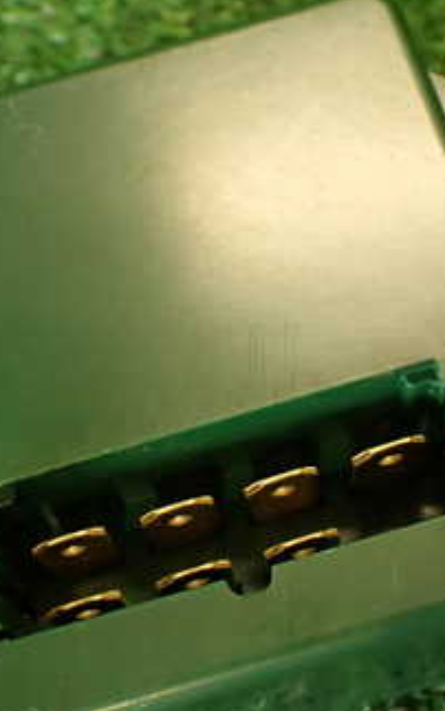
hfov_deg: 20.6
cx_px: 187
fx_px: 1222
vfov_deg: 32.5
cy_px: 374
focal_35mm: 63
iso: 250
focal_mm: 5.79
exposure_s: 1/30
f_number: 2.4
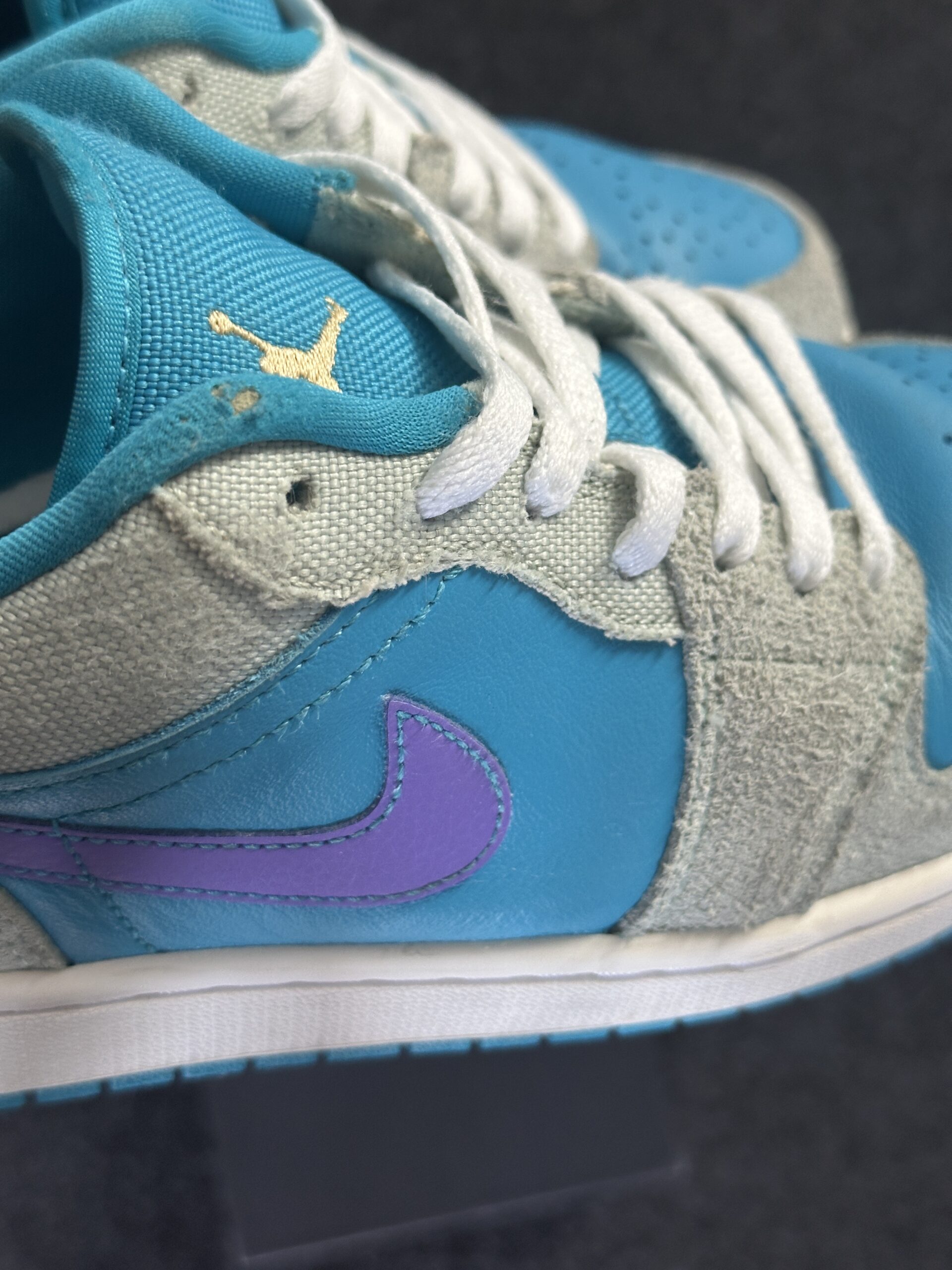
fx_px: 1760
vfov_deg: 39.7
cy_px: 635
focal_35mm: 48
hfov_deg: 30.3
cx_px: 476
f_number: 1.78
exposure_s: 1/50
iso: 160
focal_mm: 6.86
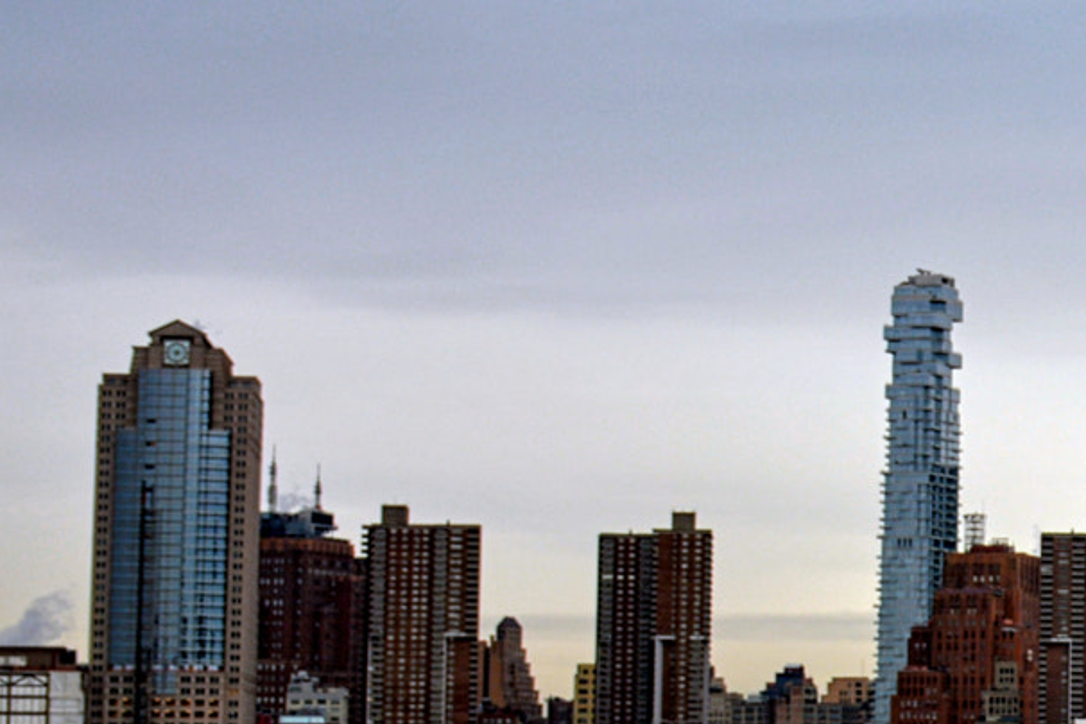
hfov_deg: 12.6
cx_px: 1758
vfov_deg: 9.0
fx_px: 4585
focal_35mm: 152
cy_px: 306
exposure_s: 1/400
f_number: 4
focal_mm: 30
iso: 100
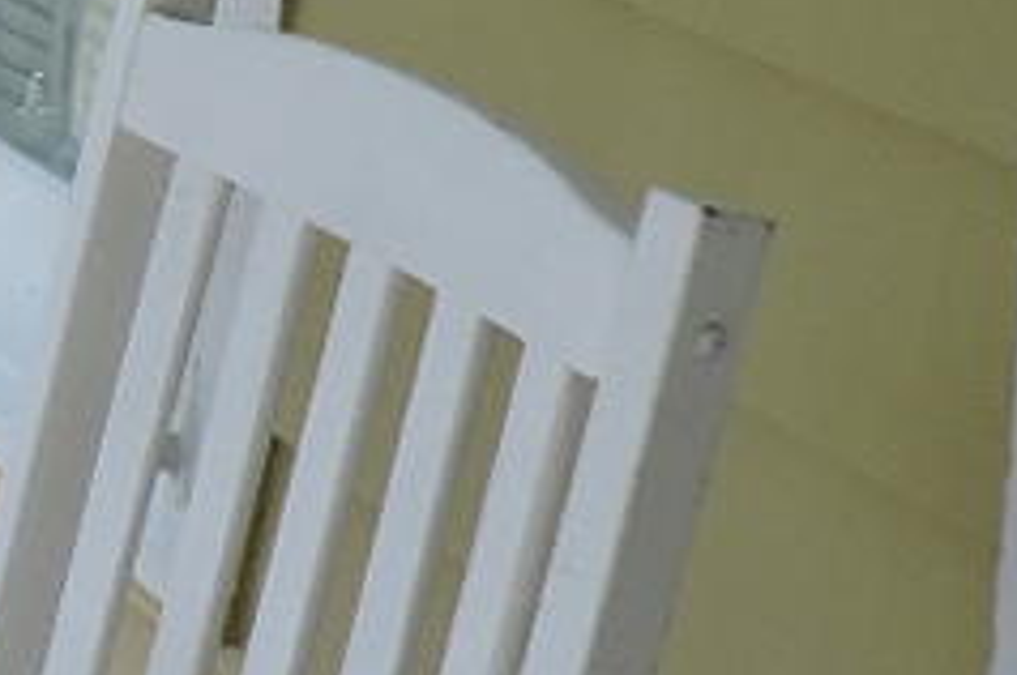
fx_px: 4740
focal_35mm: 168
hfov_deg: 11.5
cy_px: -308
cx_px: -675
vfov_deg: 8.0
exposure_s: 1/500
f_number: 3
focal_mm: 4.3
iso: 100
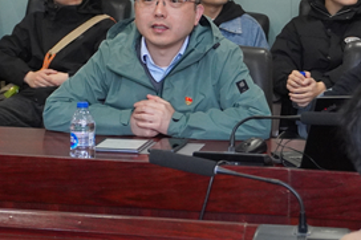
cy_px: 37
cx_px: 203
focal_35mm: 149
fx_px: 1494
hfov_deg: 13.8
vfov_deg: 9.2
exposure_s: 1/160
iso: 3200
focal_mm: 45
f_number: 5.6
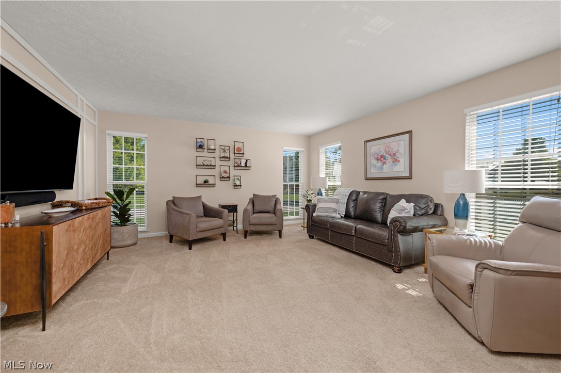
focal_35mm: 14
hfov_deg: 104.3
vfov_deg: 81.1
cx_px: 280
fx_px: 218
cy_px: 186
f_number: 9
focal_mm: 14
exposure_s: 1/60
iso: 64
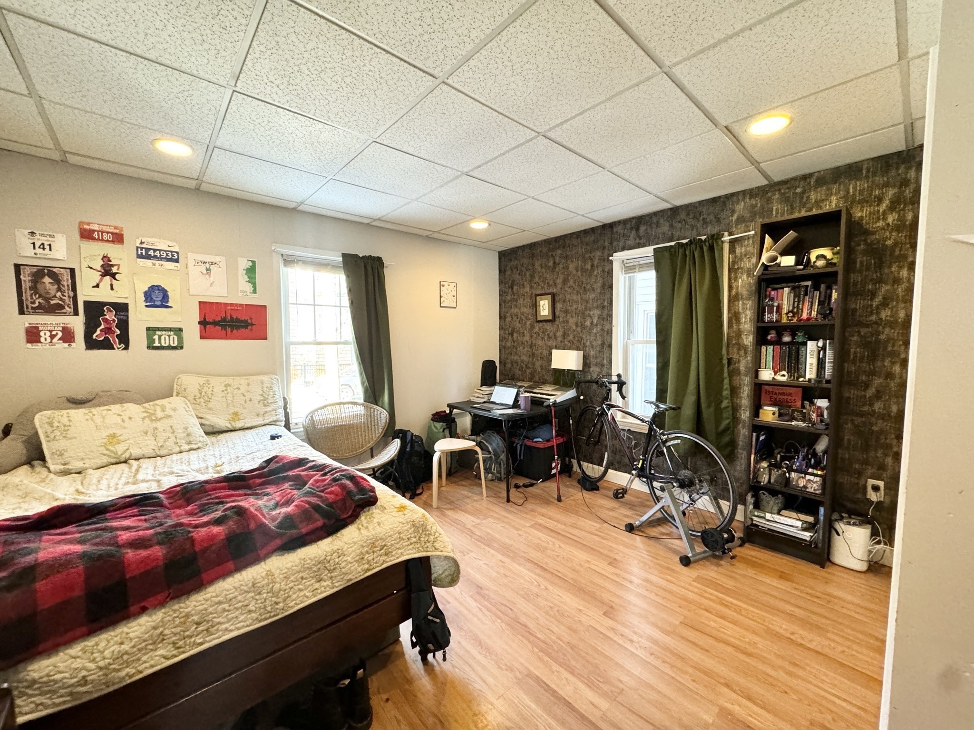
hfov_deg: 102.1
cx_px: 487
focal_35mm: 14
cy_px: 365
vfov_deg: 85.7
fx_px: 394
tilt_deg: -4.2
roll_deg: -1.3
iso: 500
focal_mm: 2.22
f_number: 2.2
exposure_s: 1/60
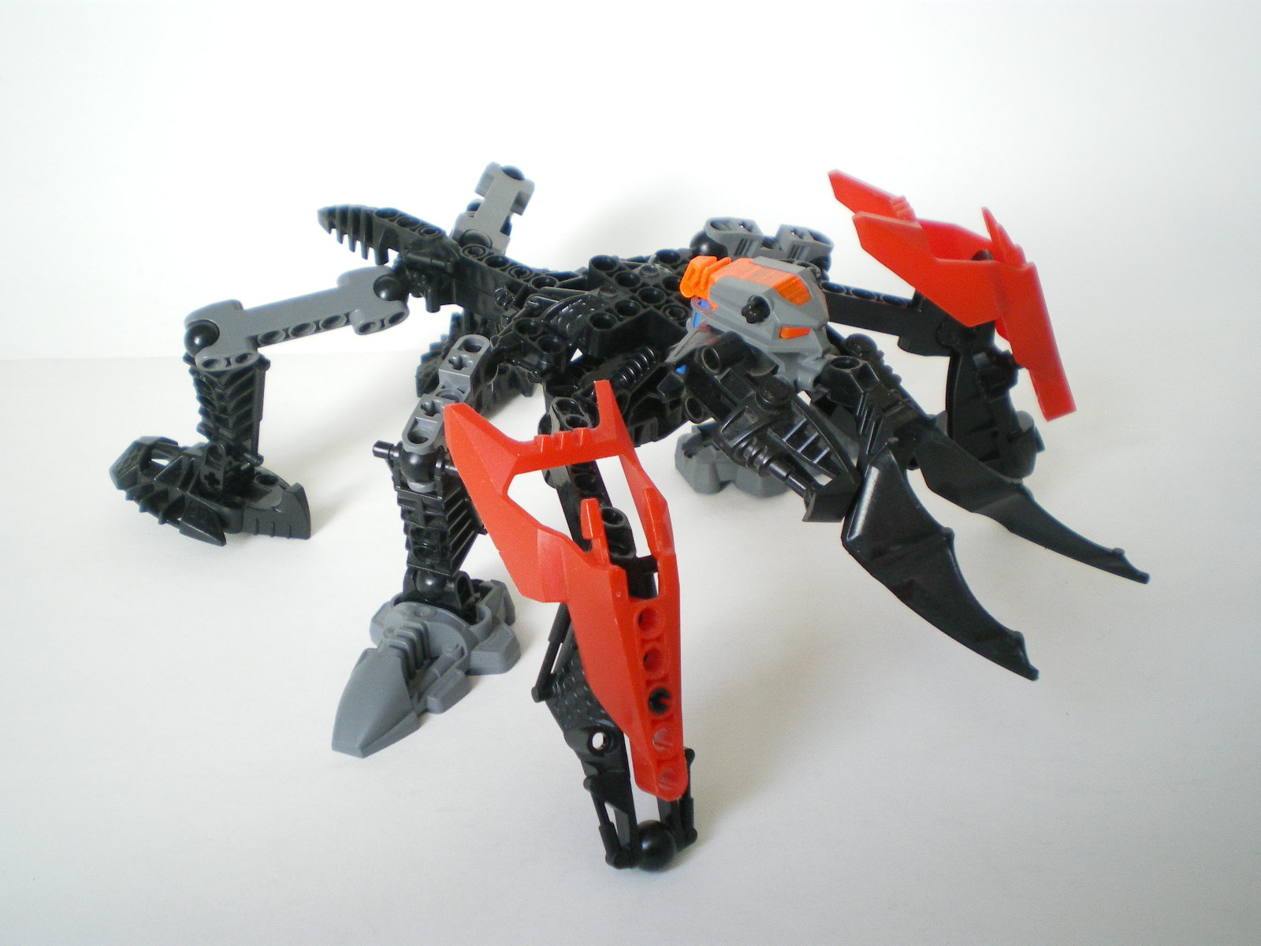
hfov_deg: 44.8
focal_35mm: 42
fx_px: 1530
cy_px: 473
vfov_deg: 34.3
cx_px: 630
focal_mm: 7.4
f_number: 3.5
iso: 250
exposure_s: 1/50
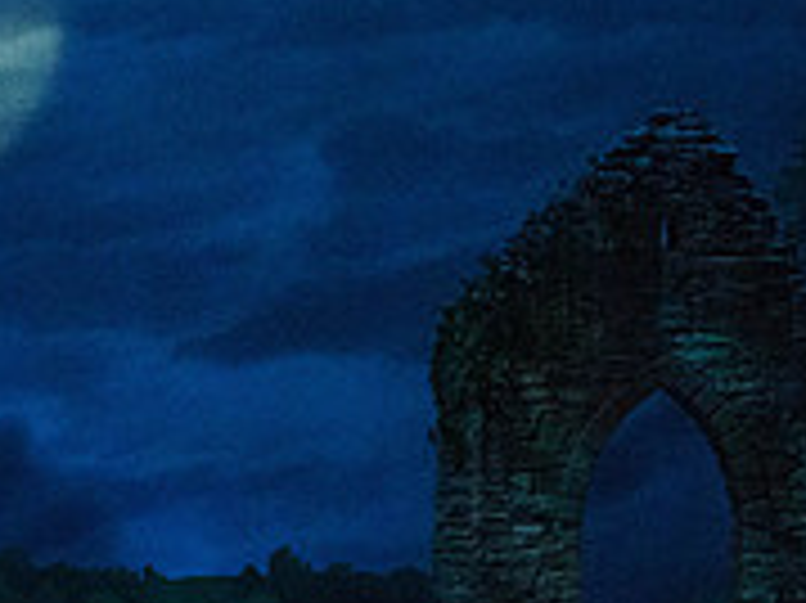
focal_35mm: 312
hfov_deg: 6.3
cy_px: 424
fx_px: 7260
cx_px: 176
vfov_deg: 4.8
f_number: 5.6
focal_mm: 100
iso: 8000
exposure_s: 1/250
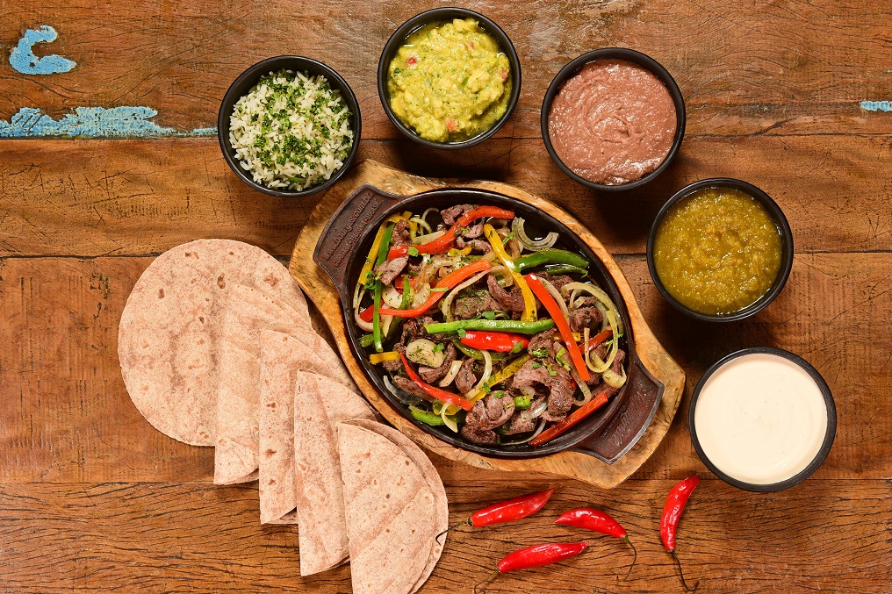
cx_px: 484
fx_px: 1288
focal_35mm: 52
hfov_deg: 38.2
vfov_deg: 26.0
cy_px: 314
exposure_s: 1/80
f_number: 7.1
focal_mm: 44
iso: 80
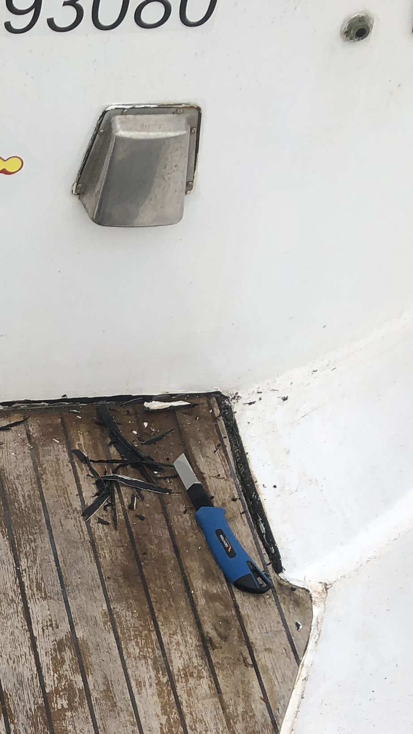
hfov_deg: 14.4
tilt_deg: -49.3
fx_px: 1461
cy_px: 606
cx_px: -305
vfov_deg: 27.6
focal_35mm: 75
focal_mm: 4
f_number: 1.8
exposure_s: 1/142
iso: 20
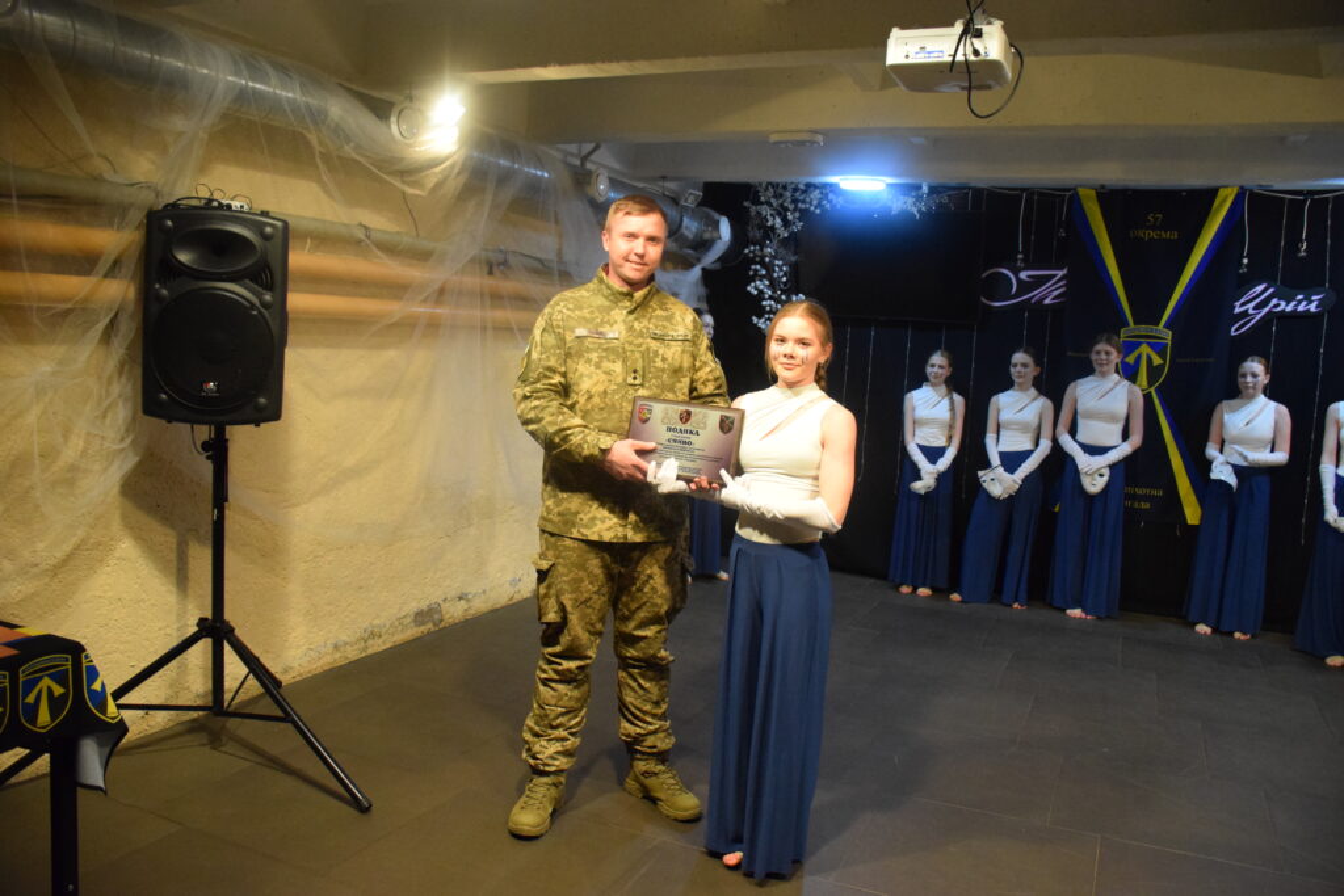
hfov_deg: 67.4
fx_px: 1008
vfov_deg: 47.9
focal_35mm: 27
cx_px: 672
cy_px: 448
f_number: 3.5
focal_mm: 18
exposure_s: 1/400
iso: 3200
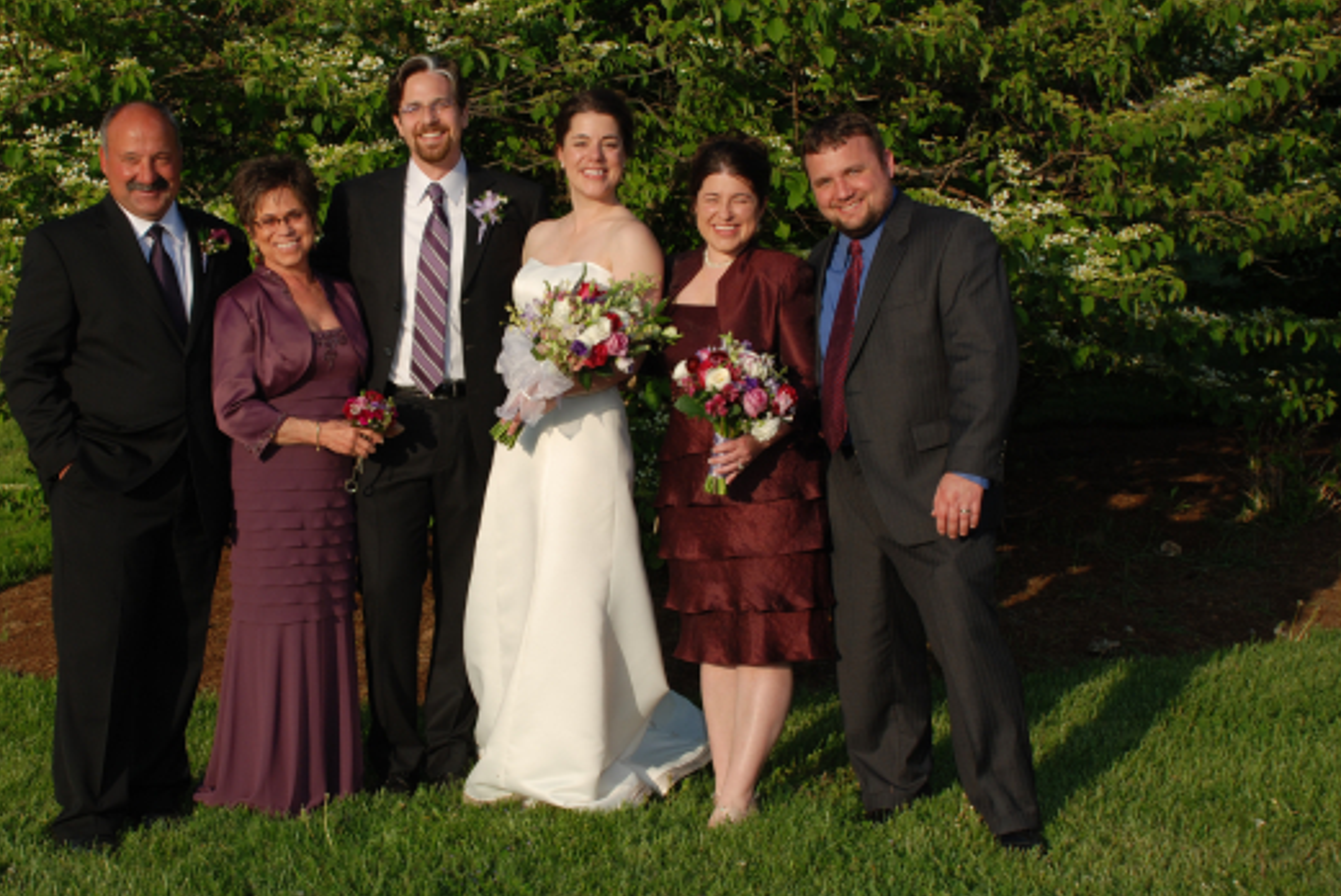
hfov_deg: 33.8
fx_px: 2199
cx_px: 520
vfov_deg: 23.0
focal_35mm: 59
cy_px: 425
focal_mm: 32
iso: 100
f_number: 8
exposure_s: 1/200
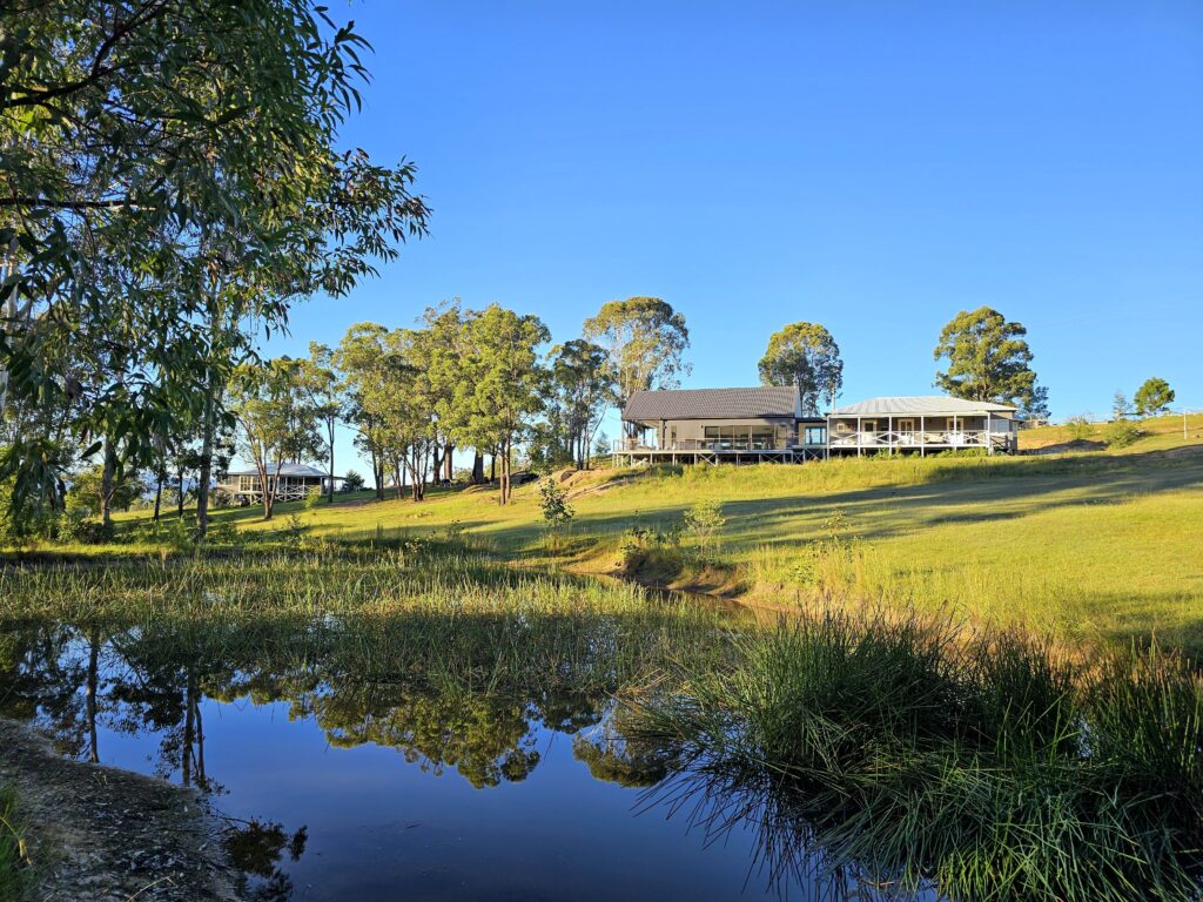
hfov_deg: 73.9
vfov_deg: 58.9
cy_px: 451
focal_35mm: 23
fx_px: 799
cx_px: 602
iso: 10
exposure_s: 1/214
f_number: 1.7
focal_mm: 6.3
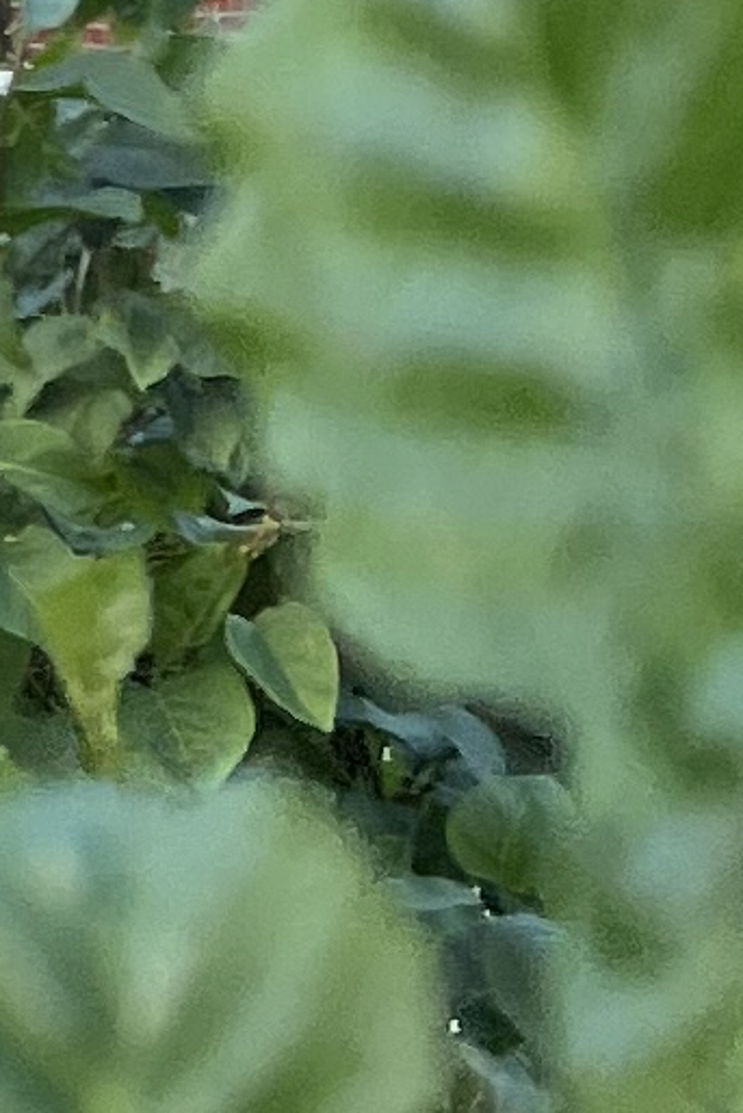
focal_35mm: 212
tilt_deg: +11.6
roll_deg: +1.2
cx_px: -2188
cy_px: -1070
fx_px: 6558
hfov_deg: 5.6
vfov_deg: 9.1
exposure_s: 1/121
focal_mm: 5.7
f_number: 1.5
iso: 64
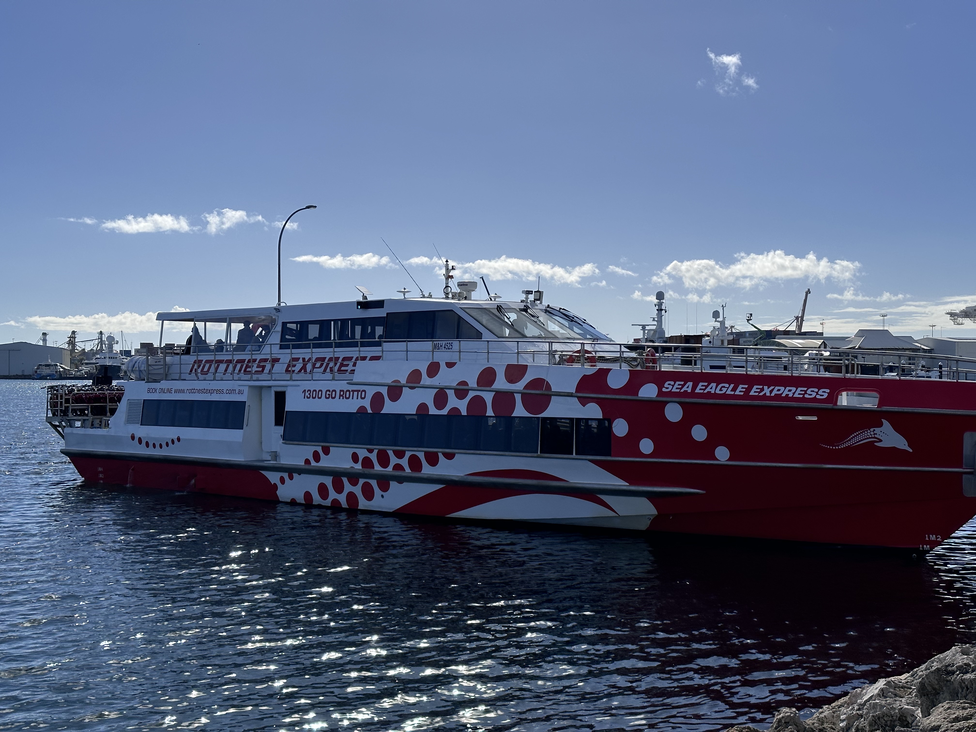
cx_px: 488
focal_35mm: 48
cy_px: 366
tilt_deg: +0.9
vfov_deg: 30.3
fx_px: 1353
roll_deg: +0.4
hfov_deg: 39.7
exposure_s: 1/10753
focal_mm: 6.86
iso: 64
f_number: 1.78
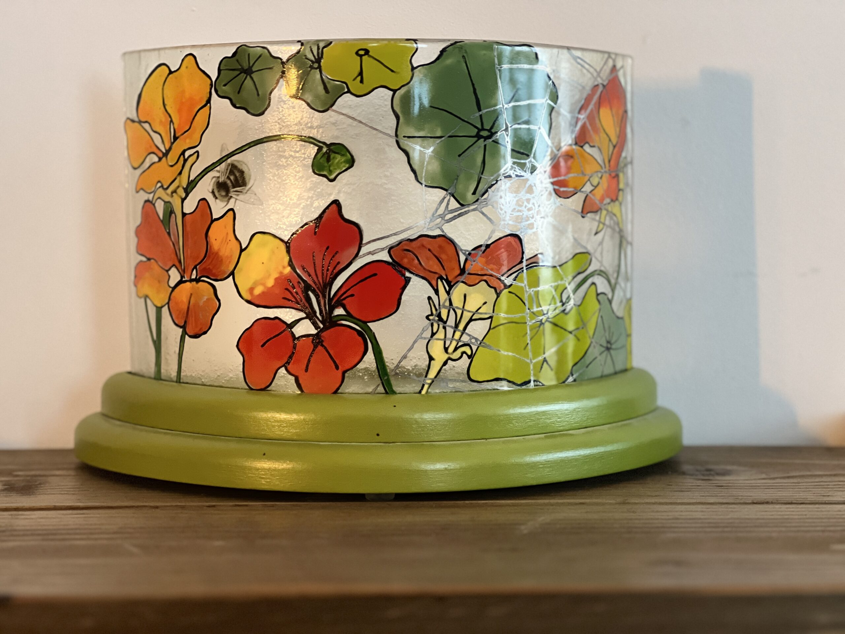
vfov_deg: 19.1
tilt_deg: -6.3
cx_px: 422
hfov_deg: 25.3
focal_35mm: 77
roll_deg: +0.0
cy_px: 317
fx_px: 1880
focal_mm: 9
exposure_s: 1/15
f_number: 2.8
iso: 500
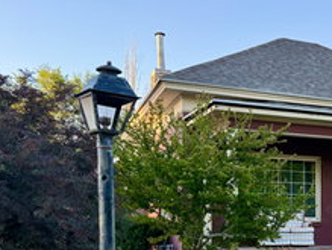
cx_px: 321
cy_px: 195
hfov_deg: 32.0
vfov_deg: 25.8
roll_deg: +0.4
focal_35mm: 56
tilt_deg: +3.4
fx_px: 538
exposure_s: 1/423
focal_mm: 6.76
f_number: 1.78
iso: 100
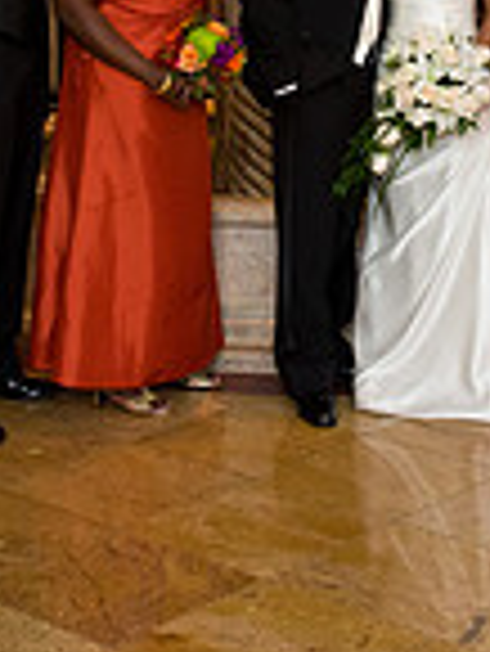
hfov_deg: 16.1
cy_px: -36
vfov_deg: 20.4
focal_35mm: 92
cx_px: 324
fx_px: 1734
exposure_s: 1/50
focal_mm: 24
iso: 1600
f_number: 4
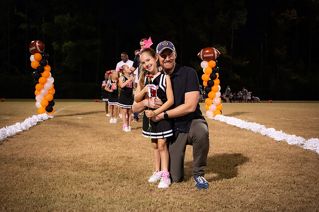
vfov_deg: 29.2
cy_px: 106
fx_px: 407
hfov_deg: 42.8
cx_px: 160
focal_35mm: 46
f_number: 4
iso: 3200
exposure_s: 1/250
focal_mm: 46
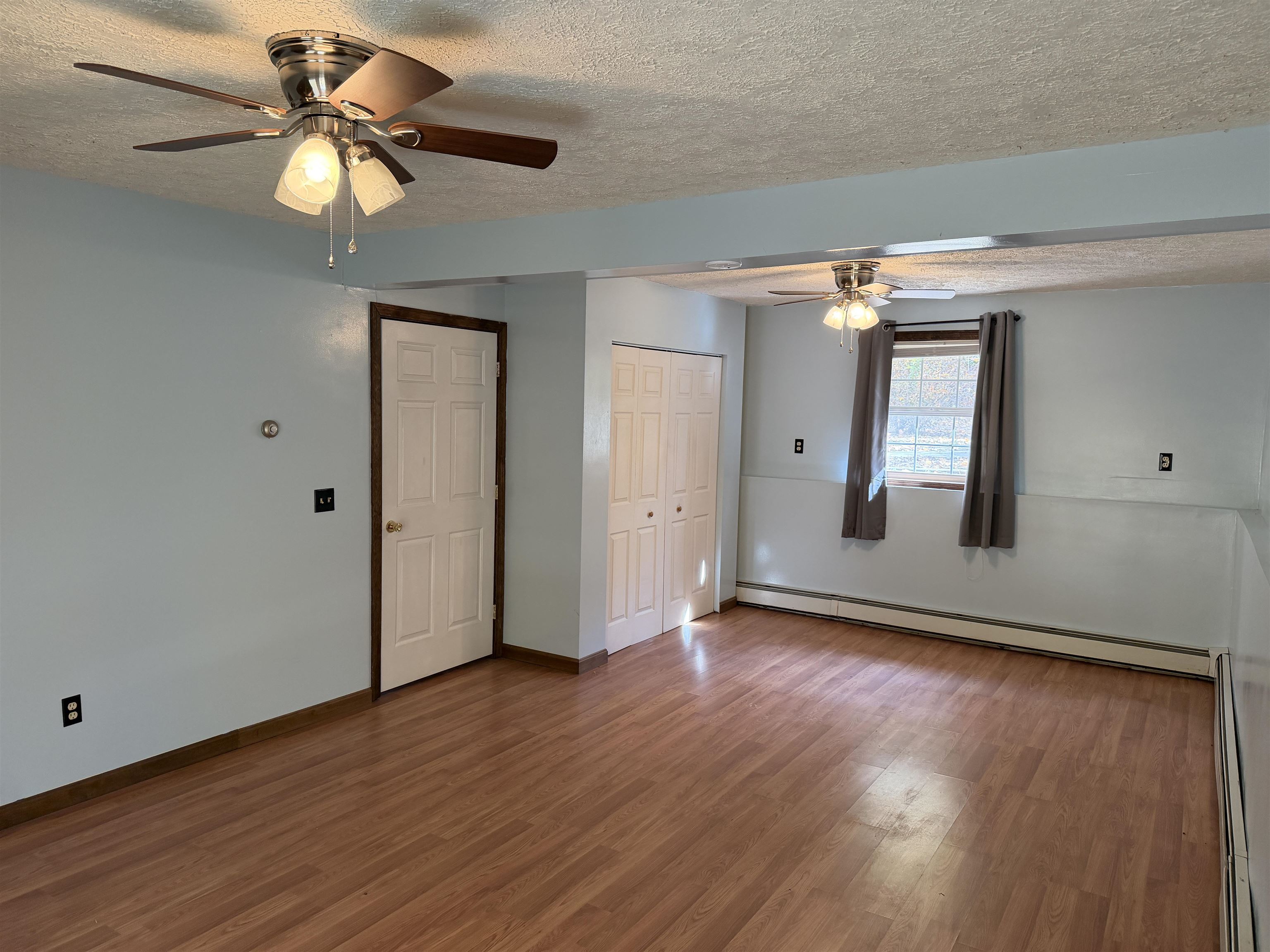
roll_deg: -1.1
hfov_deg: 71.6
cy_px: 476
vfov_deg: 56.8
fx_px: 881
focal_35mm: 24
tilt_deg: -5.0
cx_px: 635
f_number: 1.78
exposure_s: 1/60
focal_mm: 6.76
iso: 200
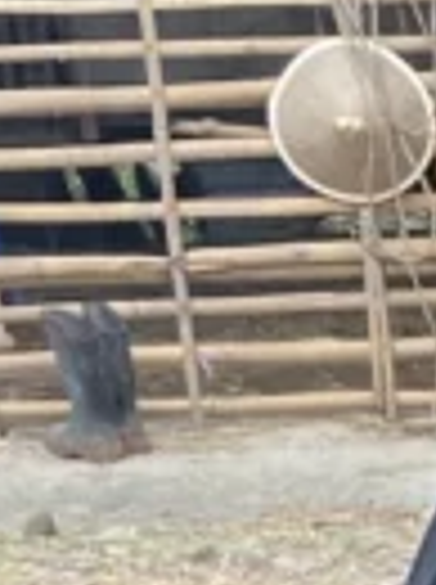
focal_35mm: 205
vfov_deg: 8.9
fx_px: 3454
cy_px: 1323
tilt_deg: -19.7
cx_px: 1663
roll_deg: +0.5
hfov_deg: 6.2
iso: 32
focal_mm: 4.25
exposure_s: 1/121
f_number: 1.8
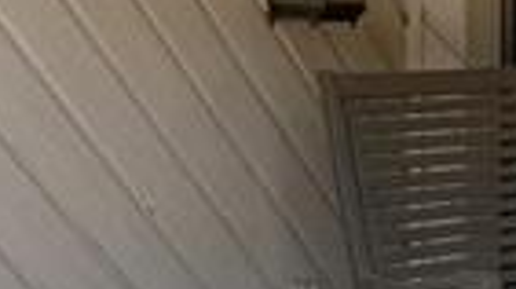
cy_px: 29
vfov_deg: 10.5
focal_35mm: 114
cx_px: 858
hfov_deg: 16.5
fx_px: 1558
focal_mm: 10
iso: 200
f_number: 8
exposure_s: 1/250
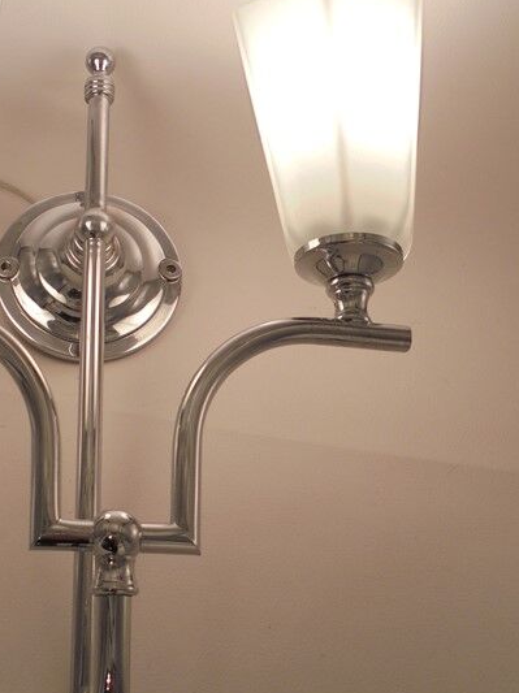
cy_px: 361
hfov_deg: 29.3
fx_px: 981
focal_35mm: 49
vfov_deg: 38.9
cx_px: 148
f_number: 3.7
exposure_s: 1/100
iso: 100
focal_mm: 5.3
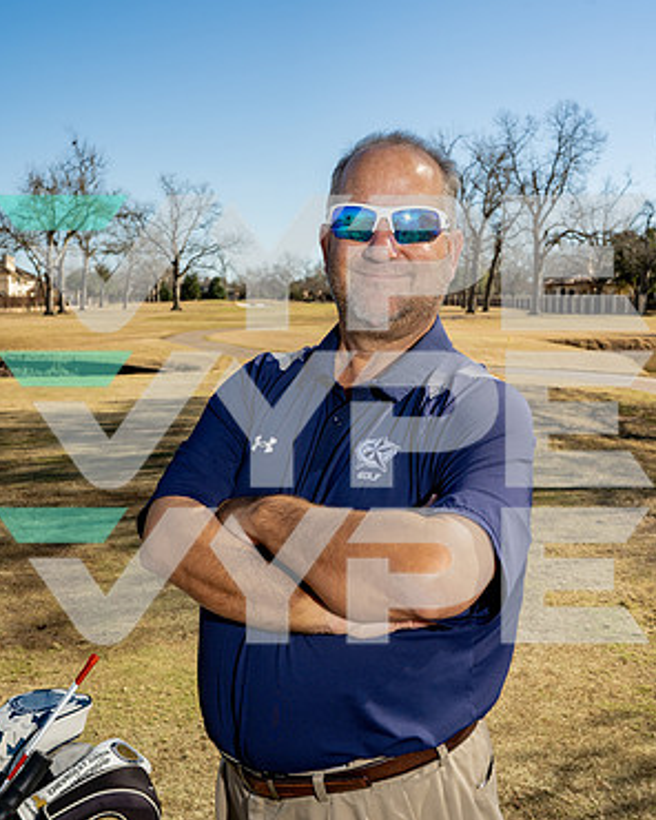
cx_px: 326
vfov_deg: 45.8
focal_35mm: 40
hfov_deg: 37.3
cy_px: 421
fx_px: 971
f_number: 9
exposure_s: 1/250
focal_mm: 35
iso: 200
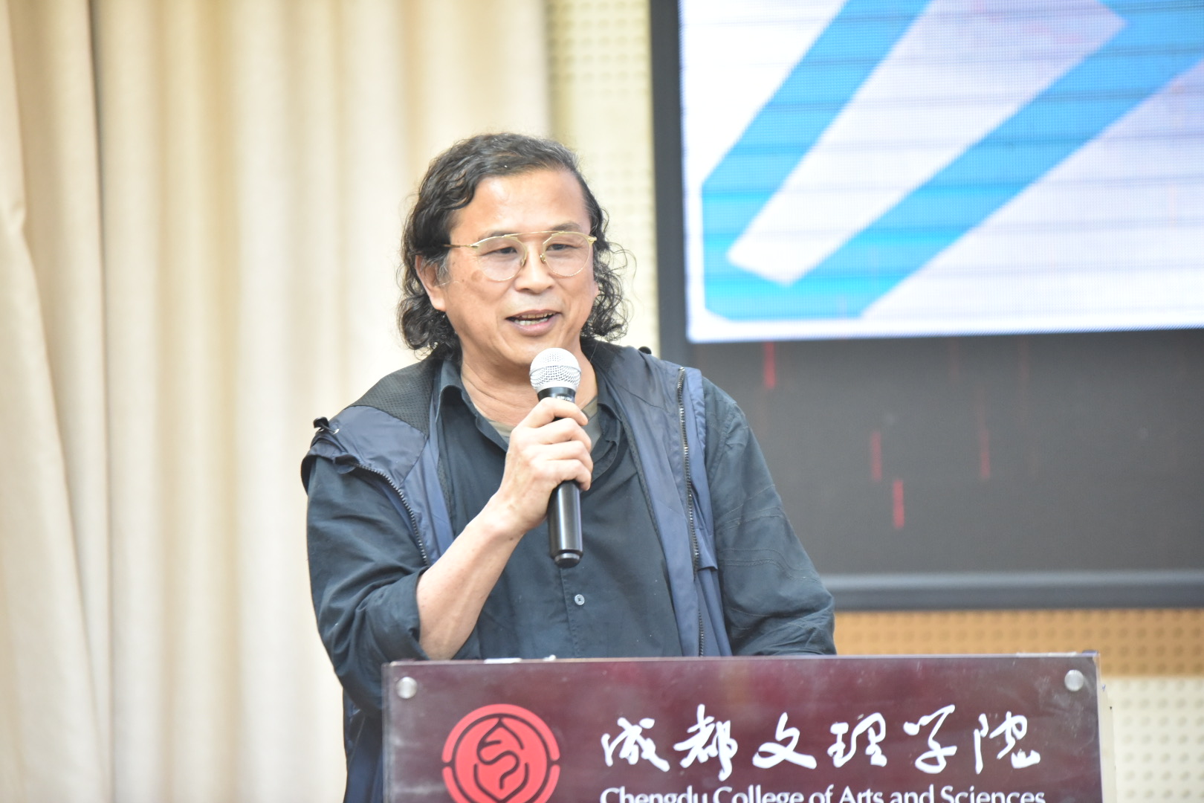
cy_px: 402
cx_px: 602
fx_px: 6688
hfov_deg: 10.3
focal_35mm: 200
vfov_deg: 6.9
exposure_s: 1/250
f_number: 5
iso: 5000
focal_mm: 200
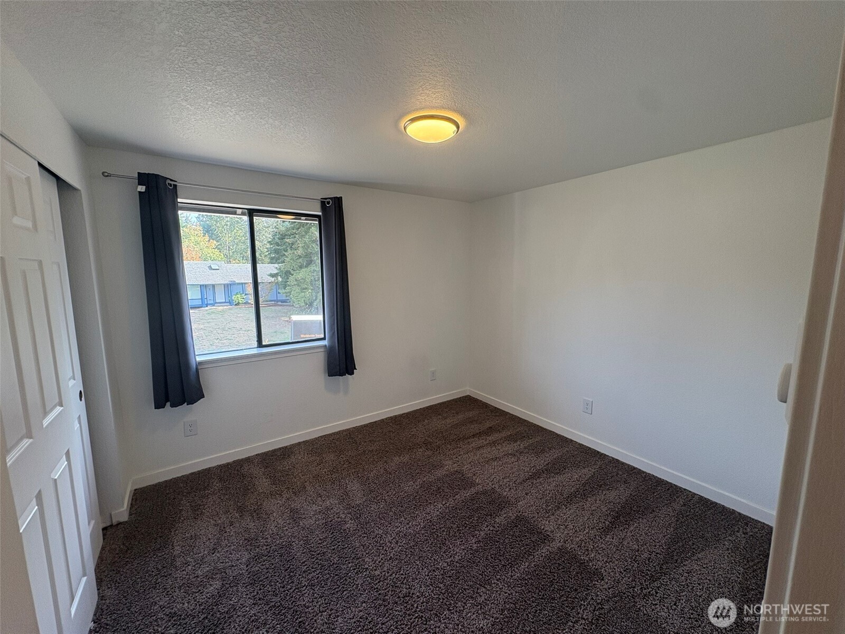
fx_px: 342
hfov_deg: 102.1
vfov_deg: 85.7
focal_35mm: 14
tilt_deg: -8.0
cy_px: 317
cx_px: 422
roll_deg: +0.9
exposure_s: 1/120
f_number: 2.2
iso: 125
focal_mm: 2.22
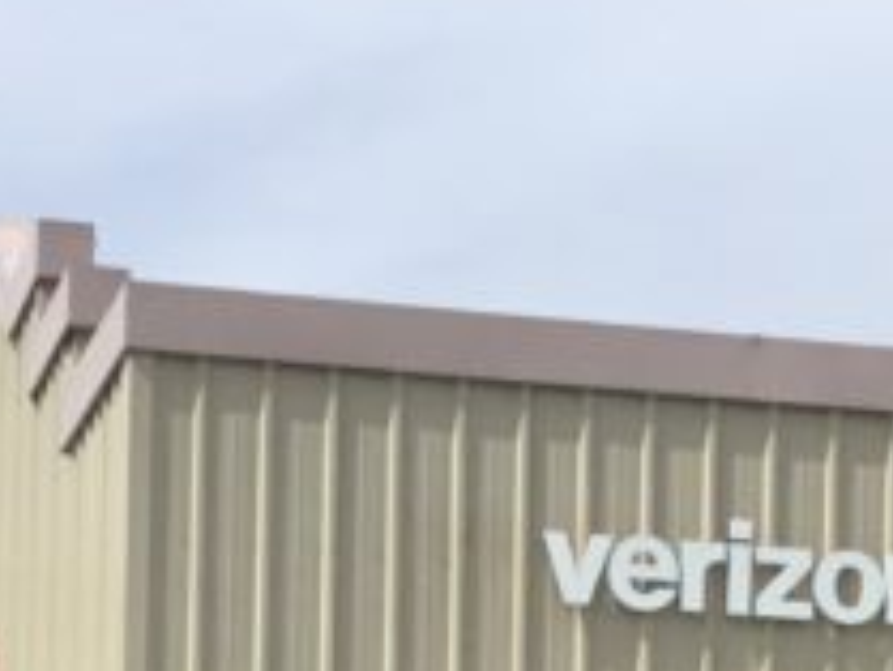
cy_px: 1171
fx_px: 3923
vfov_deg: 9.4
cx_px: 521
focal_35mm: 152
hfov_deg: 13.0
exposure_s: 1/1942
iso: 25
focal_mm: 3.3
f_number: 2.4
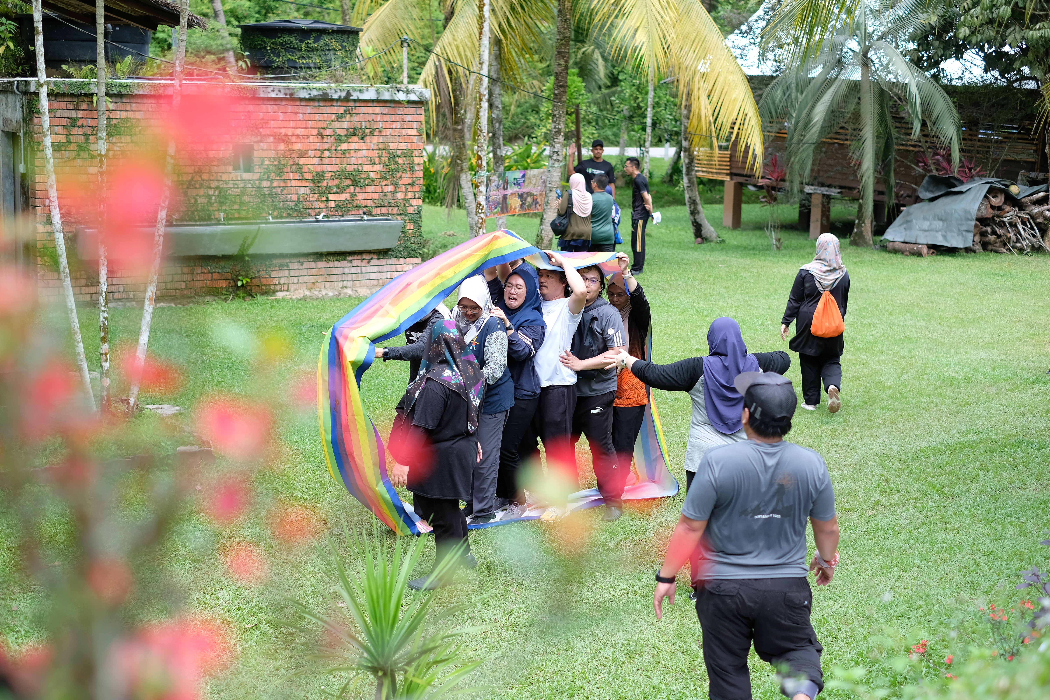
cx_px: 525
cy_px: 350
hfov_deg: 37.5
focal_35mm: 53
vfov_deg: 25.5
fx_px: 1546
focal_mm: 35
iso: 320
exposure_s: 1/1000
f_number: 2.2
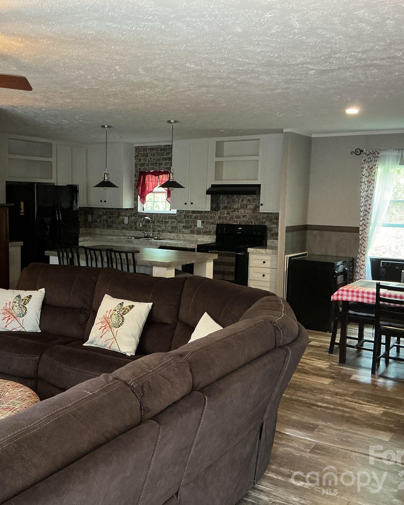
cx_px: 139
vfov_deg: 47.9
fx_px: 568
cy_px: 253
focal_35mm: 38
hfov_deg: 38.8
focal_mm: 3
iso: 200
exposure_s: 1/40
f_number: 1.8
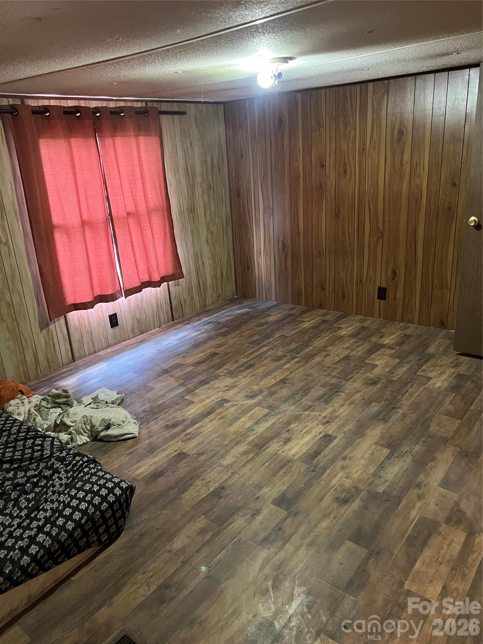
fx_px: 484
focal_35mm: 26
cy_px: 322
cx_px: 242
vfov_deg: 67.3
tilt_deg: -19.0
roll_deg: +4.0
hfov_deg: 53.1
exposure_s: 1/40
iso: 640
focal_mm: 5.7
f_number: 1.5
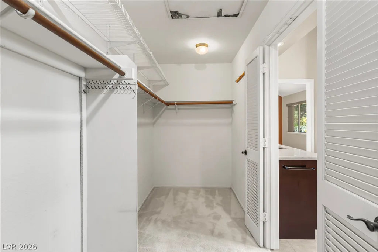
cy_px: 126
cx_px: 189
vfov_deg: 64.6
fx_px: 200
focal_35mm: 19
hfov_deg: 86.9
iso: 400
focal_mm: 19
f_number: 8
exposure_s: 1/3
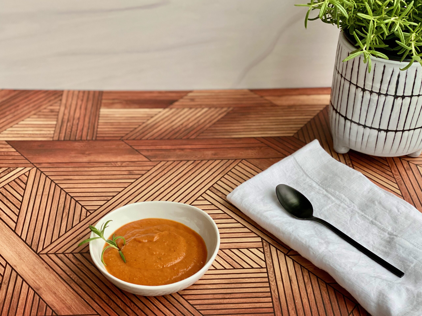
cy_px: 158
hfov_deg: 36.8
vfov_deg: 28.0
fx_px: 634
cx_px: 211
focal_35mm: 52
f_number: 2
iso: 125
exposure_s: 1/122
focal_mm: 6
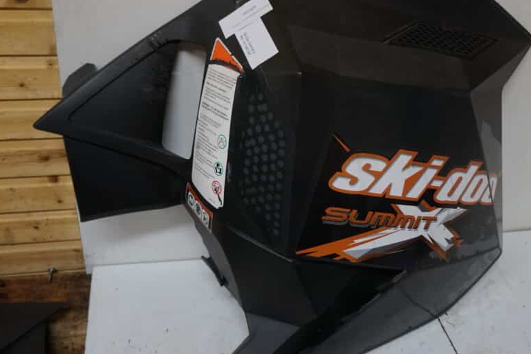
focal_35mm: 36
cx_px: 329
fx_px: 531
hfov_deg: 52.6
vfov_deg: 36.9
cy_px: 168
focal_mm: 18
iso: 1000
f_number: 4
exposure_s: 1/60
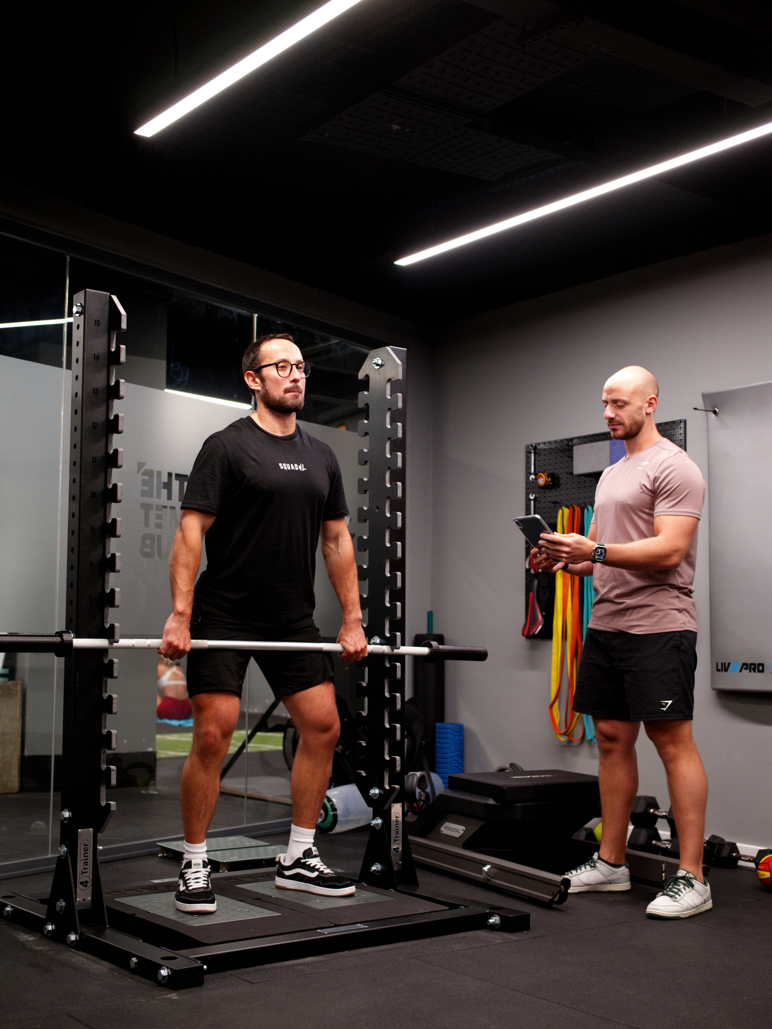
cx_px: 389
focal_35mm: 44
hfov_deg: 32.9
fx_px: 1308
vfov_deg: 42.9
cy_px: 536
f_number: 2.8
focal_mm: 40
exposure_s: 1/320
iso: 2000
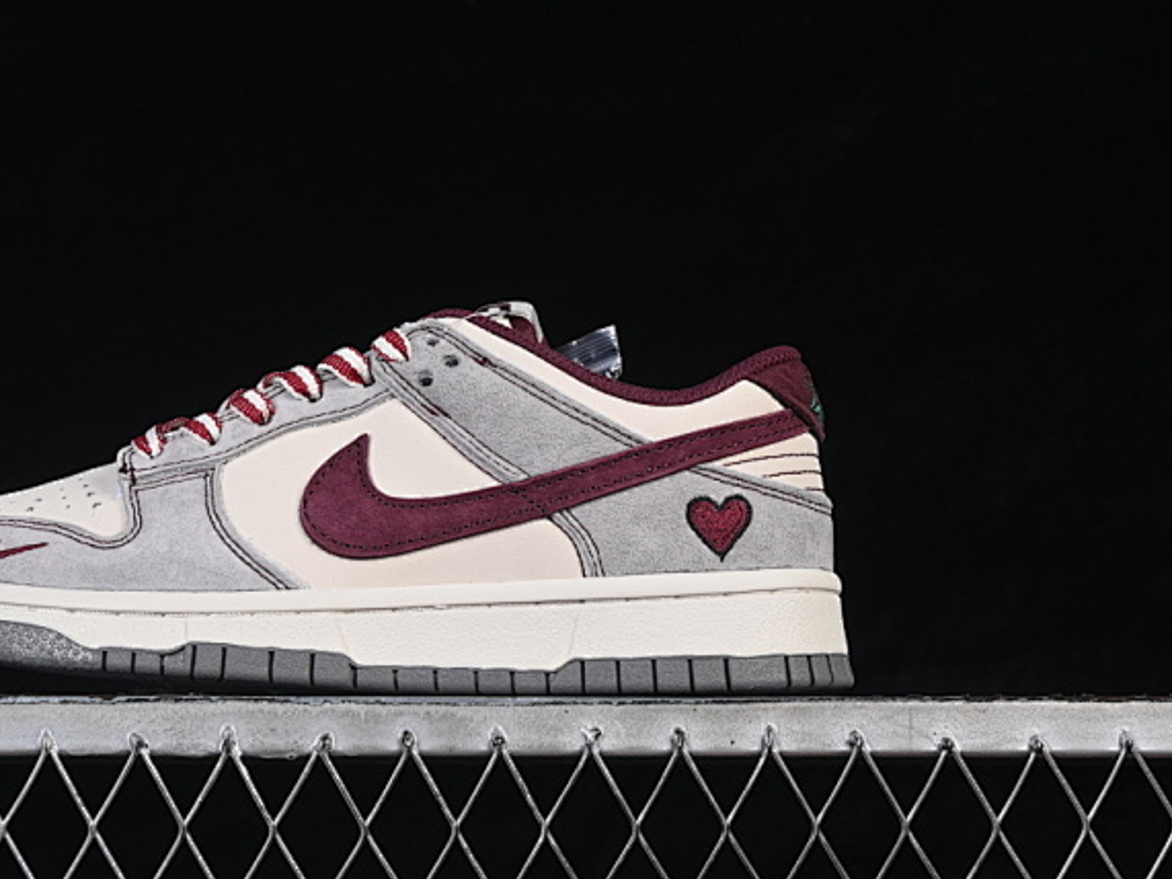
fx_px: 3419
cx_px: 386
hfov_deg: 19.4
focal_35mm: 101
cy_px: 354
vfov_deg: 14.6
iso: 160
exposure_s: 1/80
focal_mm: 50
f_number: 8
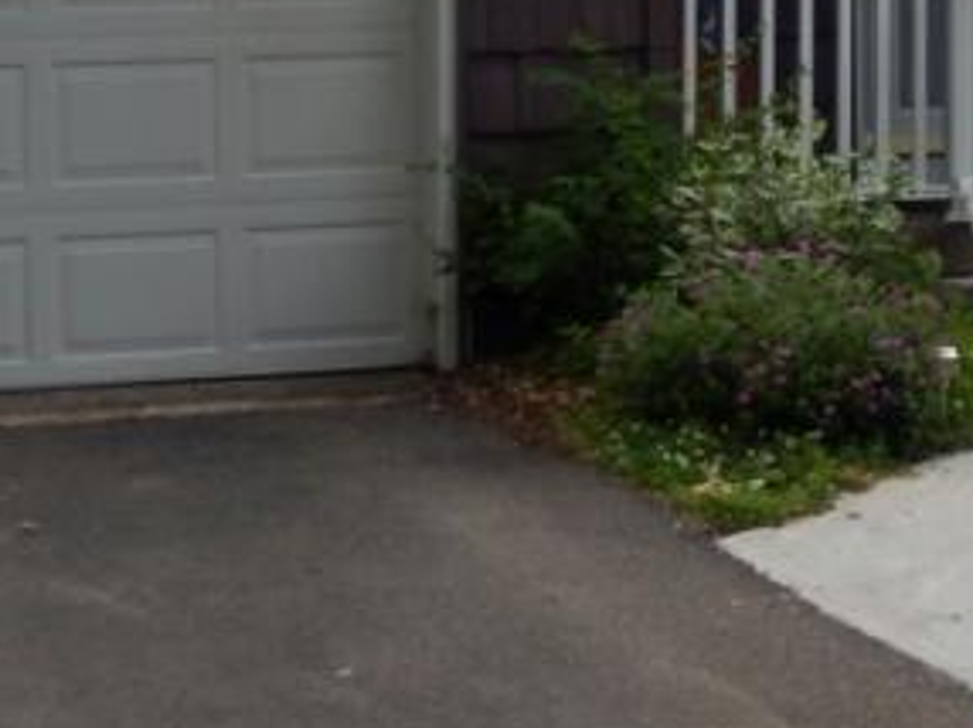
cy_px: -262
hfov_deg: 14.9
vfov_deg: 11.1
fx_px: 3623
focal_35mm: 129
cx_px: 1085
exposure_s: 1/250
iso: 125
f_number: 4
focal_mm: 6.5
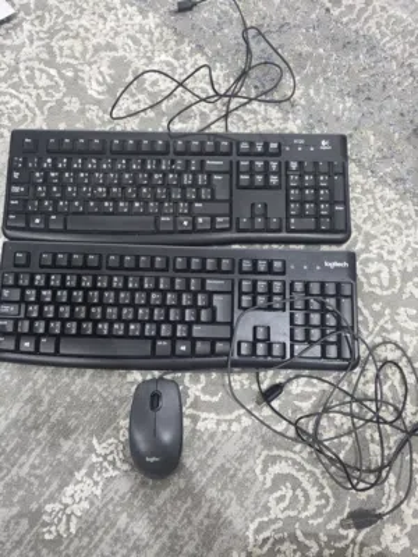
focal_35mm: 23
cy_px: 278
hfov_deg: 58.9
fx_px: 370
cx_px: 209
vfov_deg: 73.9
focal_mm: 6.3
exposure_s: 1/100
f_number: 1.7
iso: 500
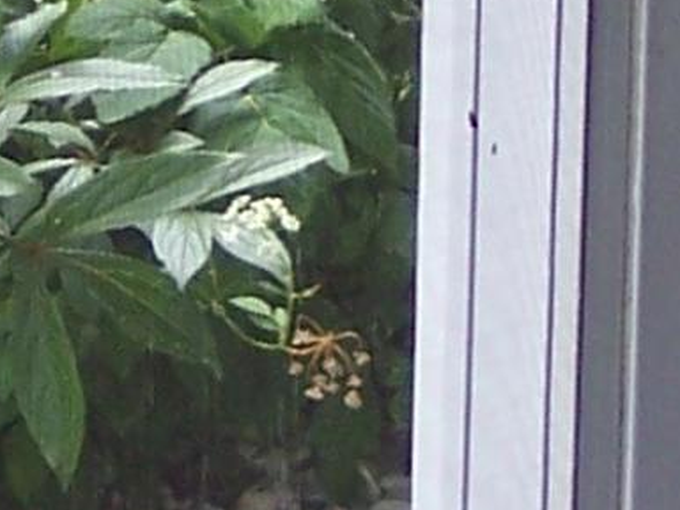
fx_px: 5991
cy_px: -542
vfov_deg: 4.8
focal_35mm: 305
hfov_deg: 6.5
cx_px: -108
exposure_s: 1/90
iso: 100
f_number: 2.8
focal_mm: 8
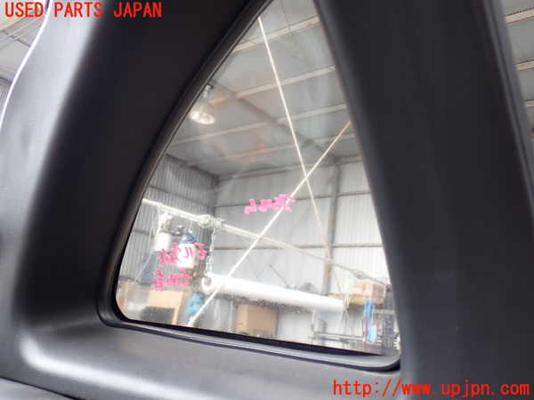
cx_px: 267
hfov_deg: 51.4
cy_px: 200
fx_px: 555
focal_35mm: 36
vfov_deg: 39.7
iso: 125
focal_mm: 6.37
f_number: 2.5
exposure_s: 1/80
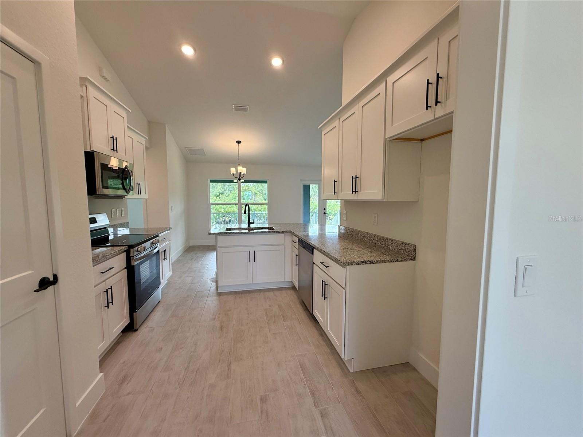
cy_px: 218
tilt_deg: -4.2
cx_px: 292
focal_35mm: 14
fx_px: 236
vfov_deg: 85.7
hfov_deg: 102.1
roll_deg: -0.4
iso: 100
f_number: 2.2
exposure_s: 1/120
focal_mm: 2.22
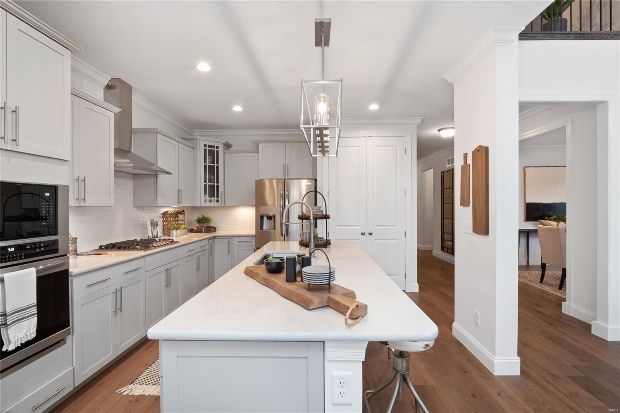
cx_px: 310
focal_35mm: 16
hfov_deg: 96.7
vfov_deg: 73.7
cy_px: 206
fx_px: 275
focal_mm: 8
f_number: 10
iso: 400
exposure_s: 1/3
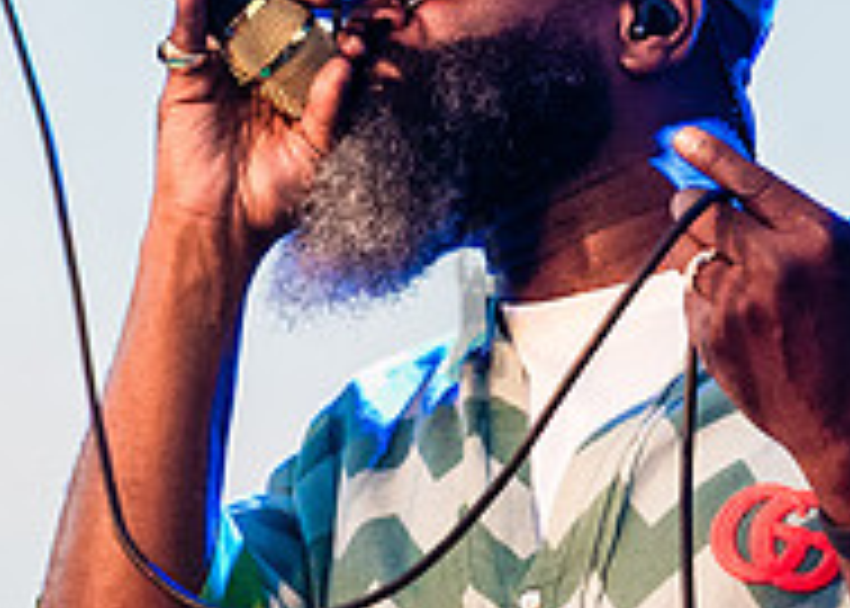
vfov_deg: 4.8
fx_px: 7266
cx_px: 532
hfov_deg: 6.7
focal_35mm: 301
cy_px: 32
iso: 5000
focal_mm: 62
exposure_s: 1/500
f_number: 4
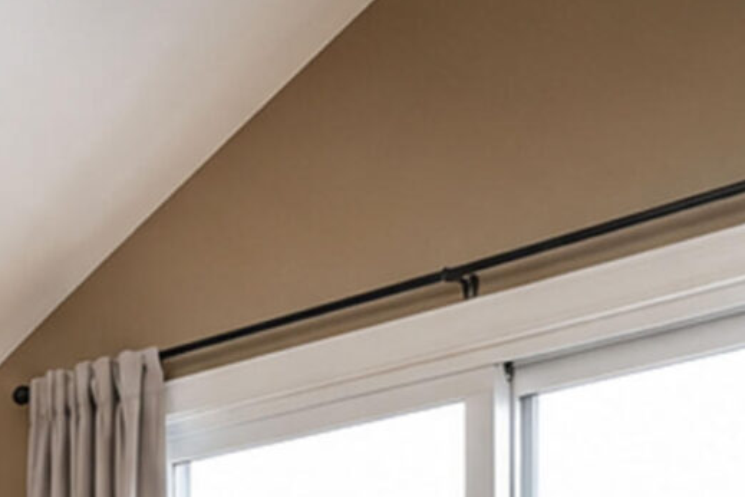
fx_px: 1531
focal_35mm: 74
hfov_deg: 19.1
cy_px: 842
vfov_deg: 16.1
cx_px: -667
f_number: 8
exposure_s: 1/80
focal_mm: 10
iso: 2000
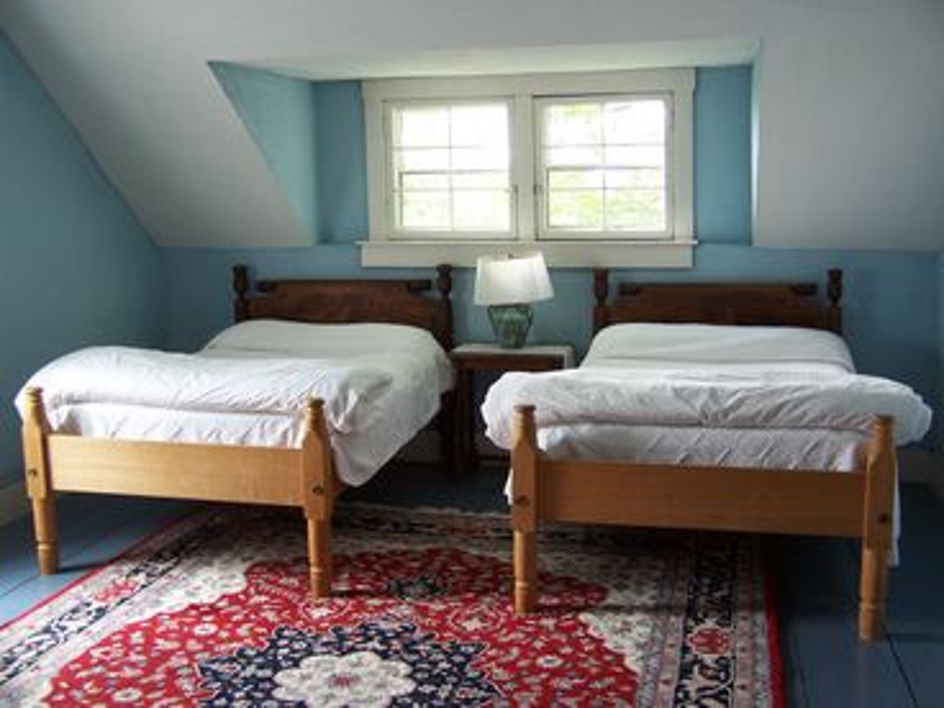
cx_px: 472
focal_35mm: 38
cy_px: 354
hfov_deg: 49.0
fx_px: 1036
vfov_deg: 37.7
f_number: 2.8
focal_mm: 6.3
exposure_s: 1/30
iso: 140
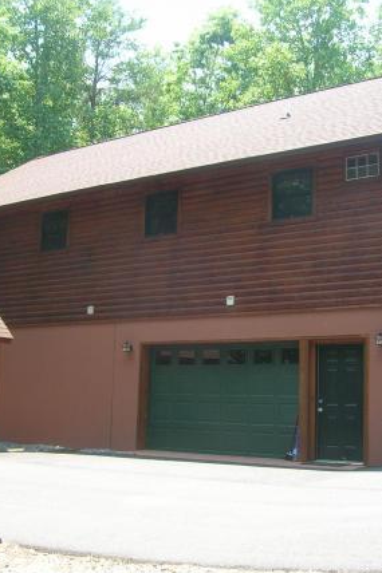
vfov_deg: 41.1
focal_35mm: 48
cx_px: 180
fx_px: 765
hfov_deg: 28.0
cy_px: 289
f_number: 4.9
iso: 50
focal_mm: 5.7
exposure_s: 1/48.3
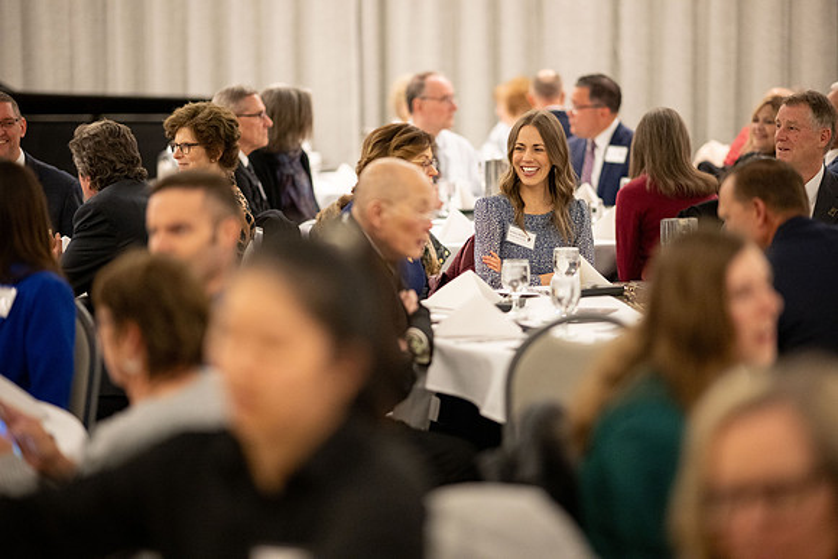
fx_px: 2445
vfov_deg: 13.0
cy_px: 280
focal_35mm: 105
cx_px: 419
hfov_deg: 19.5
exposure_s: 1/320
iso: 3200
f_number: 1.4
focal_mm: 105
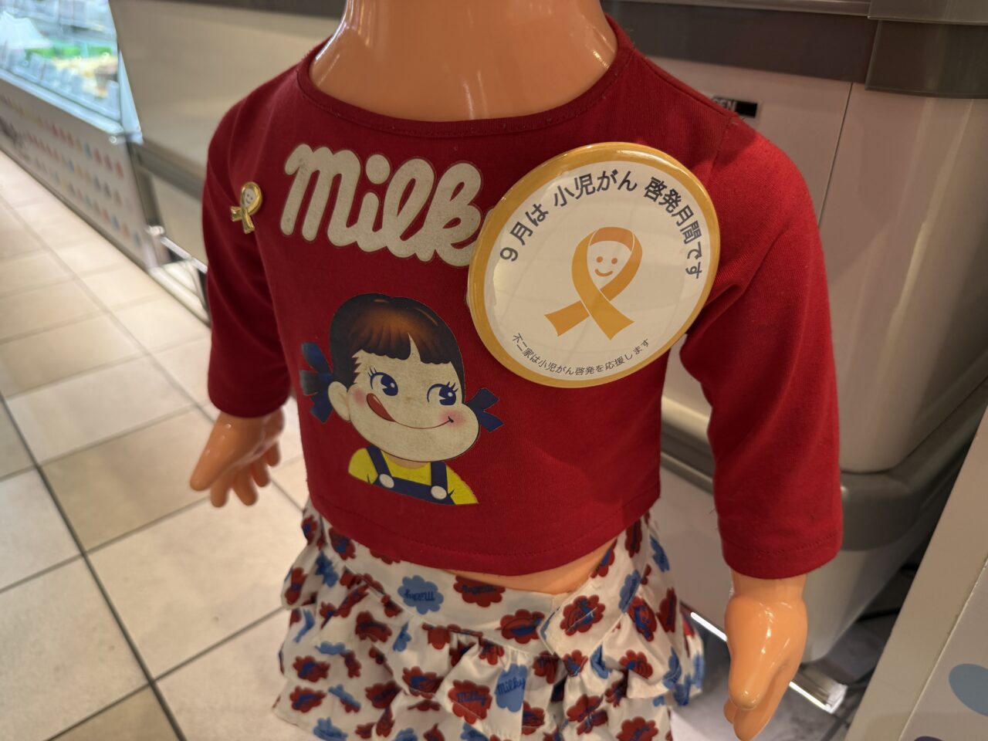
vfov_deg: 56.8
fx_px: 685
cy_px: 370
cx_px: 494
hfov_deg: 71.6
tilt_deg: -29.9
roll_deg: +0.4
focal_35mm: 24
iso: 125
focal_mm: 6.76
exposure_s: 1/135
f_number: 1.78
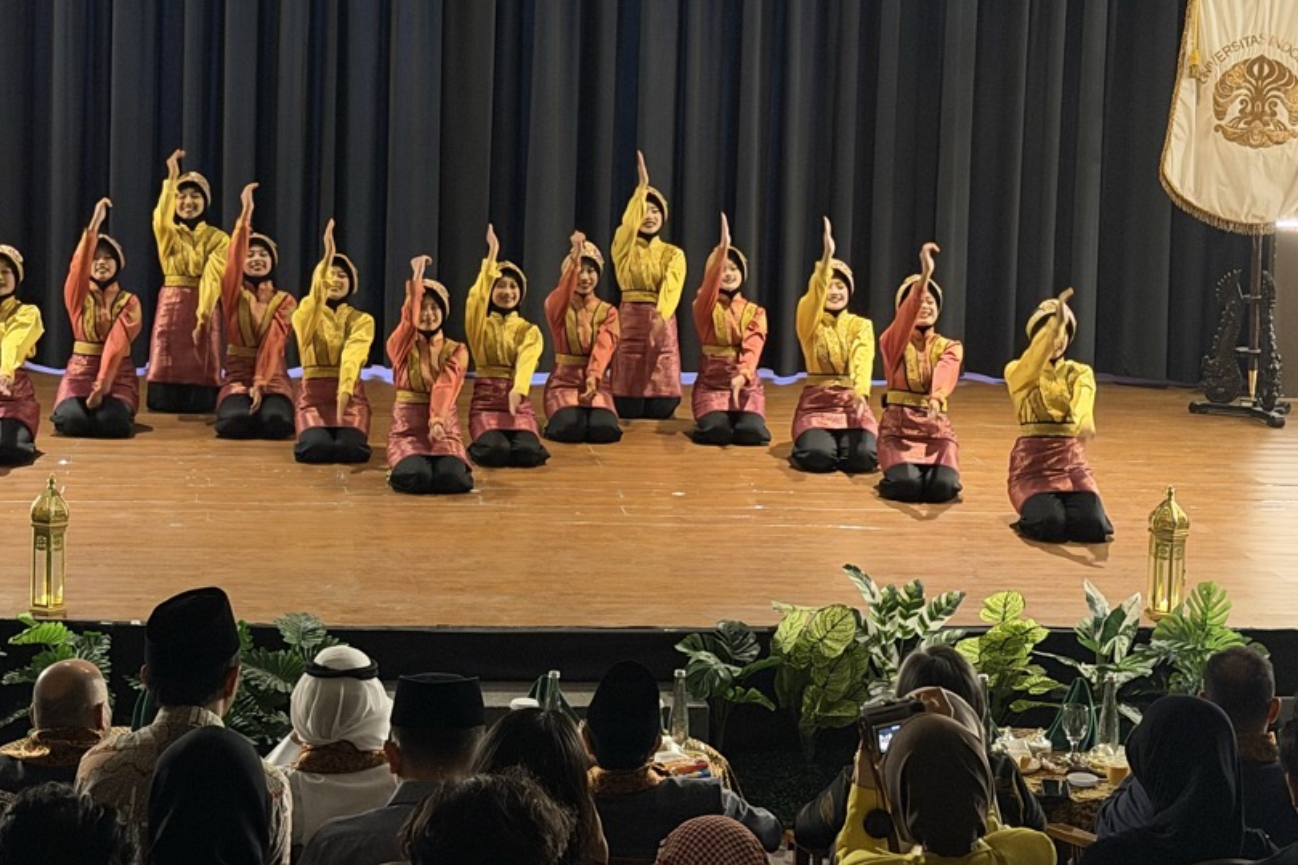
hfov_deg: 25.6
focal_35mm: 79
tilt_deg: -4.6
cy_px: 144
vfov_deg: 17.1
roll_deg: -1.6
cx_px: 470
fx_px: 2848
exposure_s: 1/25
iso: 800
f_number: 1.78
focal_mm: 6.76
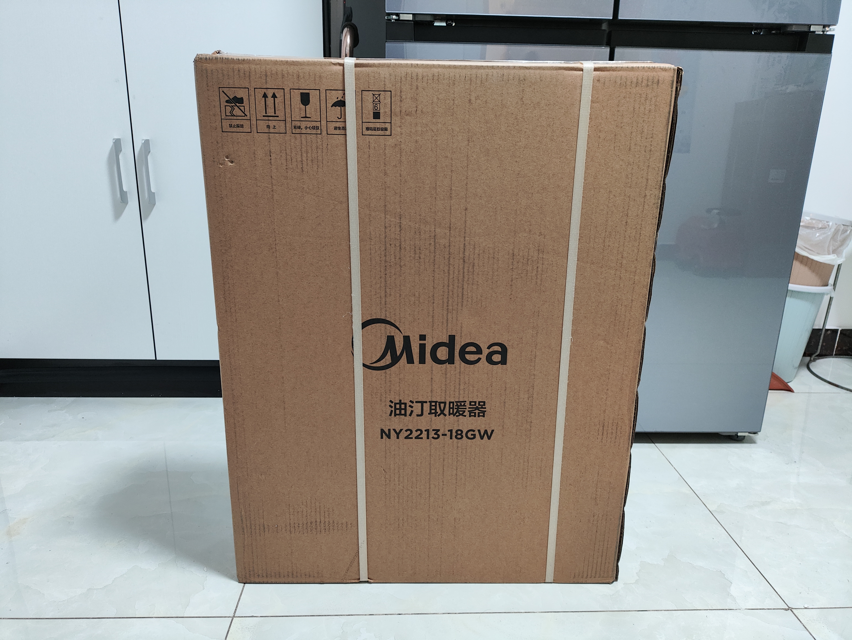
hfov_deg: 71.6
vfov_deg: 56.9
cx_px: 426
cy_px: 320
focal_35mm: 24
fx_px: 591
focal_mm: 4.68
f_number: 1.8
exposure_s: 1/33.3
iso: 533
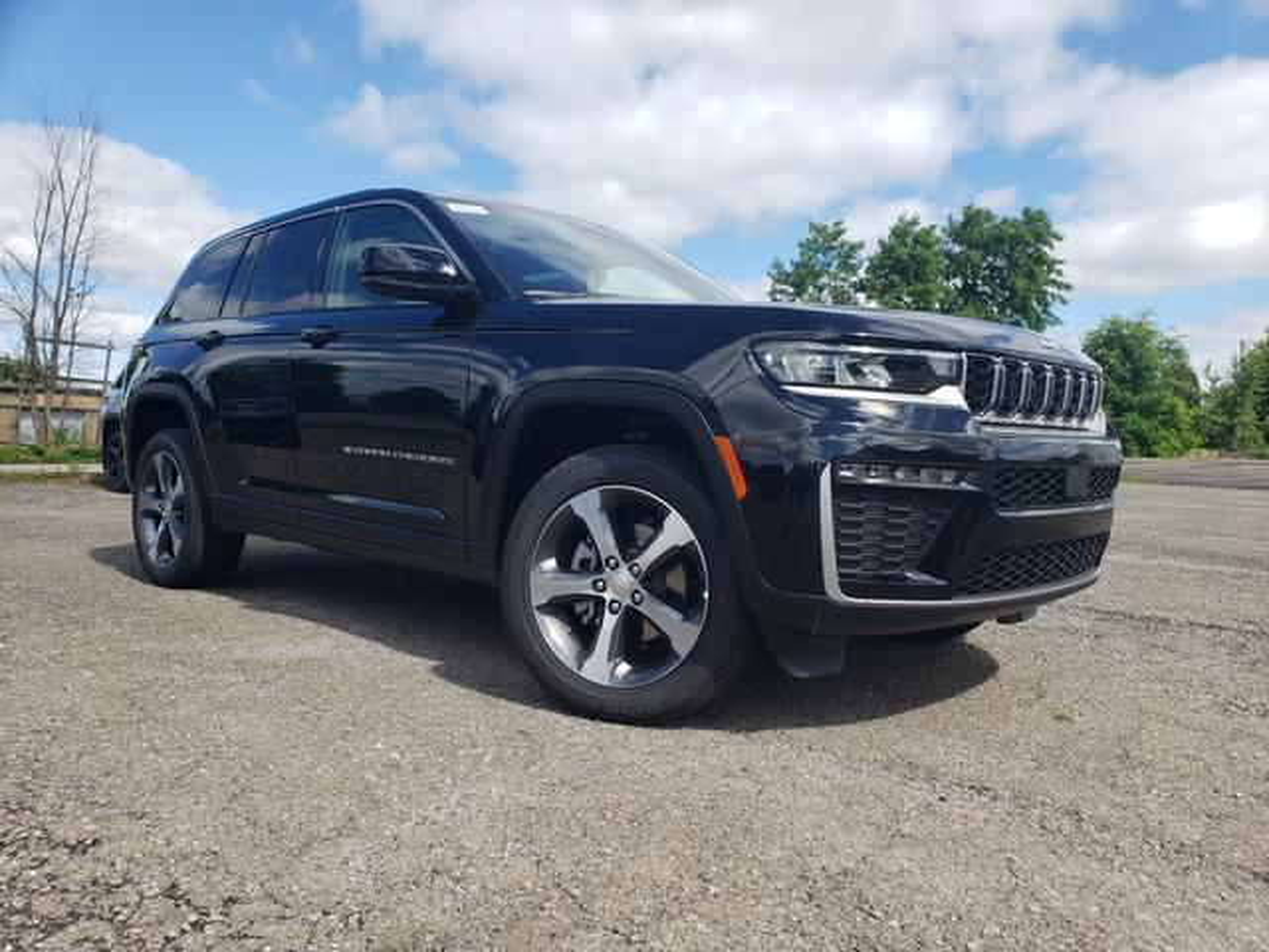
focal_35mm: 26
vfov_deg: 53.1
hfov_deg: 67.3
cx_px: 634
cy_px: 476
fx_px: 953
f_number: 2.4
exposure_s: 1/914
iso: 50
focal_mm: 4.3
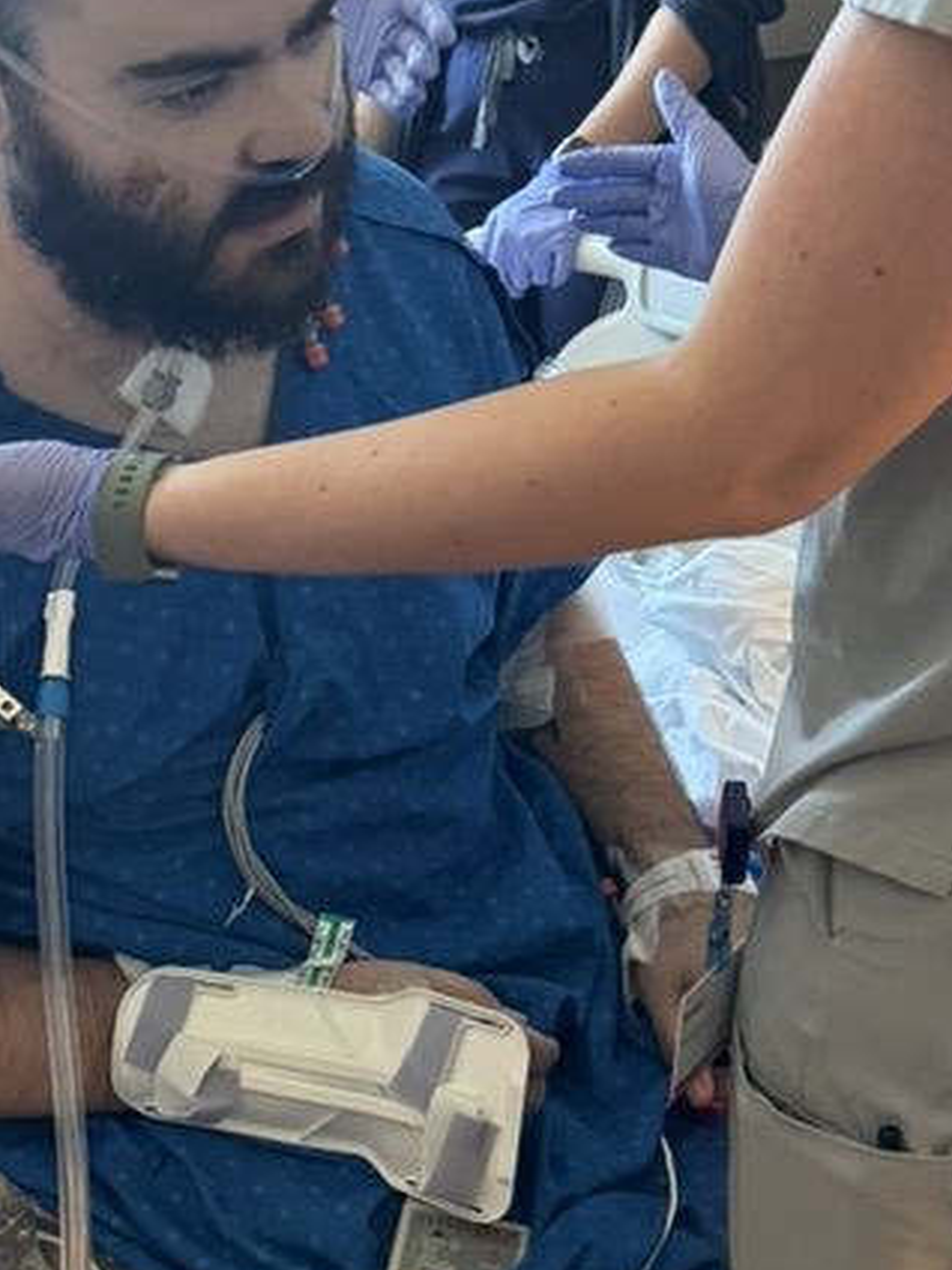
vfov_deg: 33.2
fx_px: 2127
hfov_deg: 25.0
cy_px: 731
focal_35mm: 58
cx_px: 257
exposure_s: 1/60
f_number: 1.78
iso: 500
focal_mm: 6.76
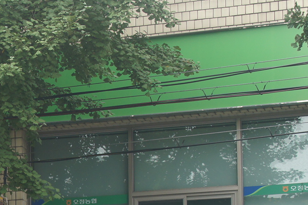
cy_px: 268
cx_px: -114
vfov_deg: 8.3
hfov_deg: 12.2
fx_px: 1393
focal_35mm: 163
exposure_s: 1/80
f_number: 6.3
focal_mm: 32
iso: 200
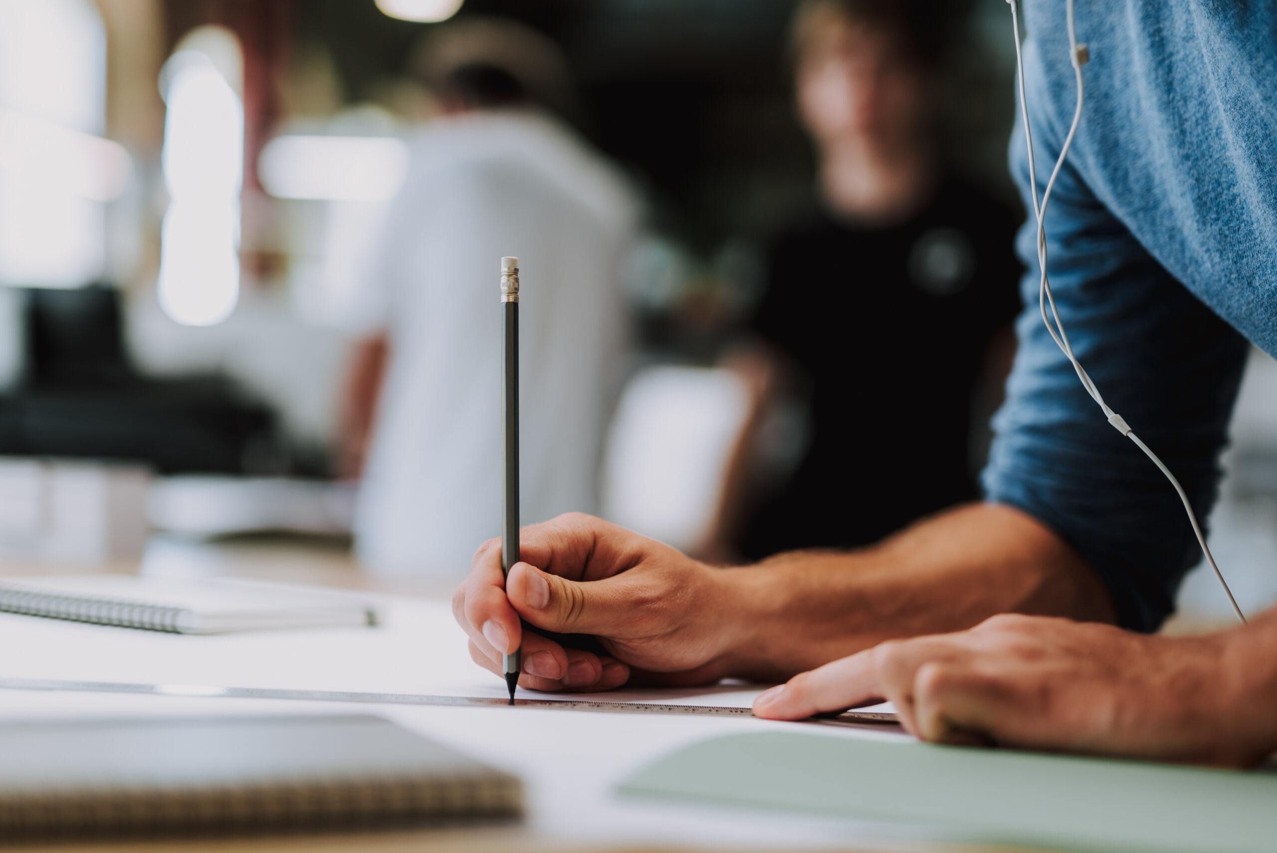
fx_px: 1774
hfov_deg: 39.6
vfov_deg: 27.0
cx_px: 638
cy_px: 426
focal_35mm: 50
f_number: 1.4
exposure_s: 1/200
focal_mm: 50
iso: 125
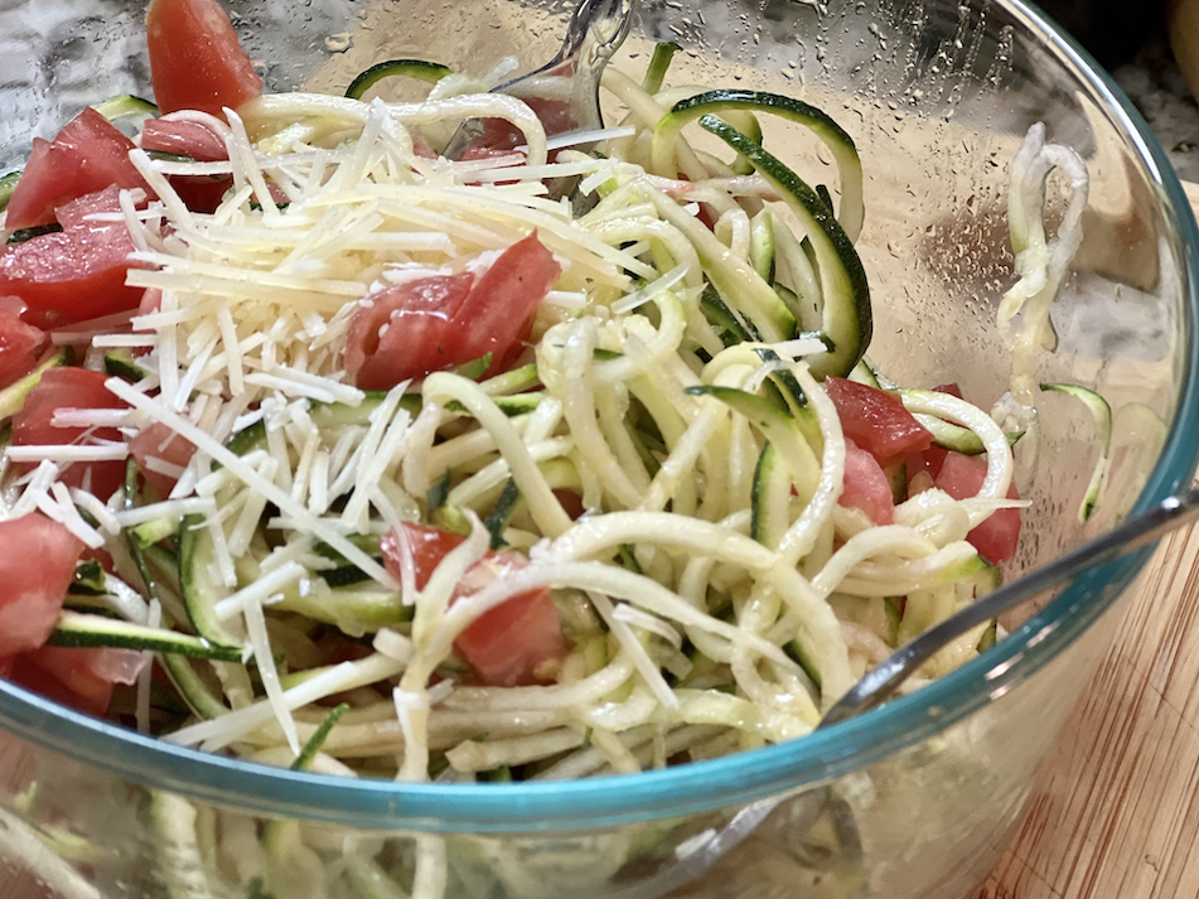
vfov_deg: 18.2
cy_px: 456
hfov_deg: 24.1
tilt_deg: -44.7
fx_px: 2805
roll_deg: -3.8
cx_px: 590
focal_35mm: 81
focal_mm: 9
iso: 200
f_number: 2.8
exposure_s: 1/40
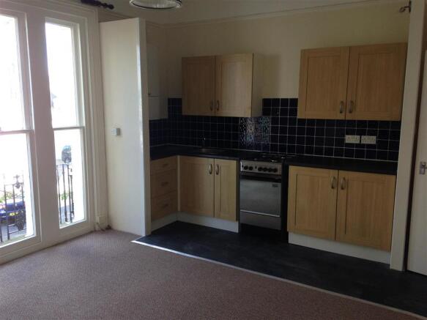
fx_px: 407
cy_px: 160
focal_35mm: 33
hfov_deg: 55.4
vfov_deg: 42.9
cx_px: 214
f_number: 2.4
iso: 80
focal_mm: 4.12
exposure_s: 1/120
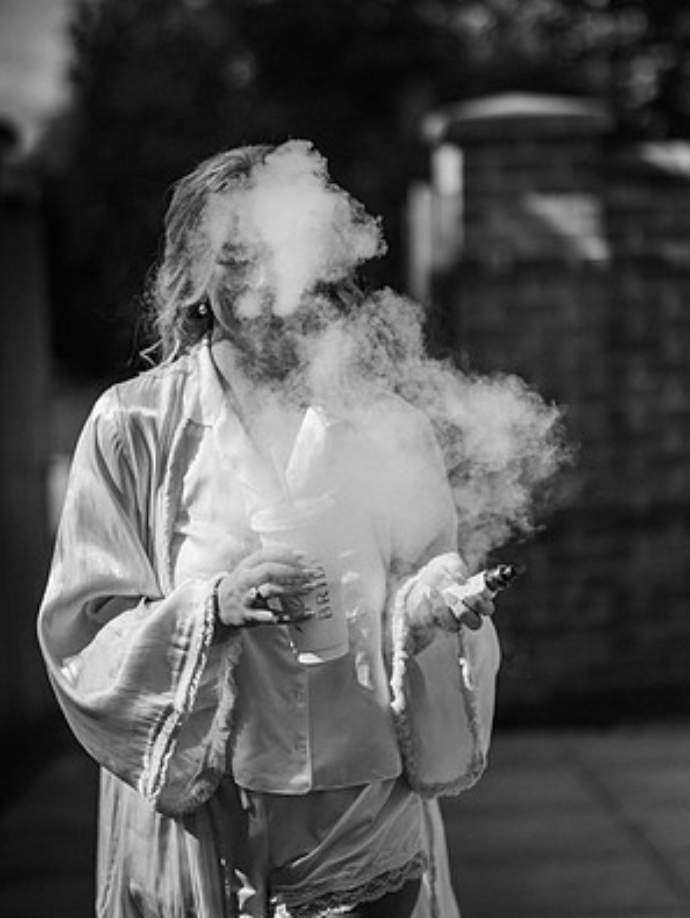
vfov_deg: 21.1
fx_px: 2468
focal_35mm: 93
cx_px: 346
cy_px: 397
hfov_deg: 15.9
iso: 100
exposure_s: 1/8000
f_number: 2
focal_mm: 85
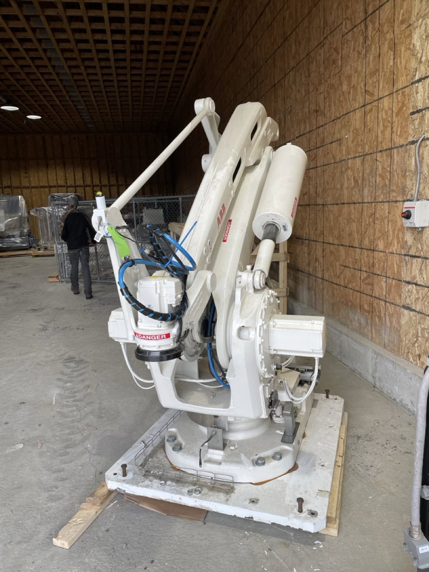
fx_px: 430
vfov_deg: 67.3
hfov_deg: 53.1
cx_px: 214
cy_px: 286
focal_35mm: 26
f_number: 1.6
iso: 50
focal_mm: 4.2
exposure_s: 1/120
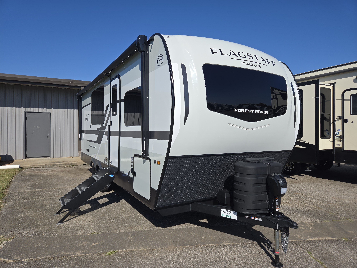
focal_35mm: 23
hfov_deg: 73.9
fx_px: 237
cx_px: 178
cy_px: 134
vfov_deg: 58.9
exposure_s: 1/2828
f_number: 1.8
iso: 25
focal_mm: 5.4
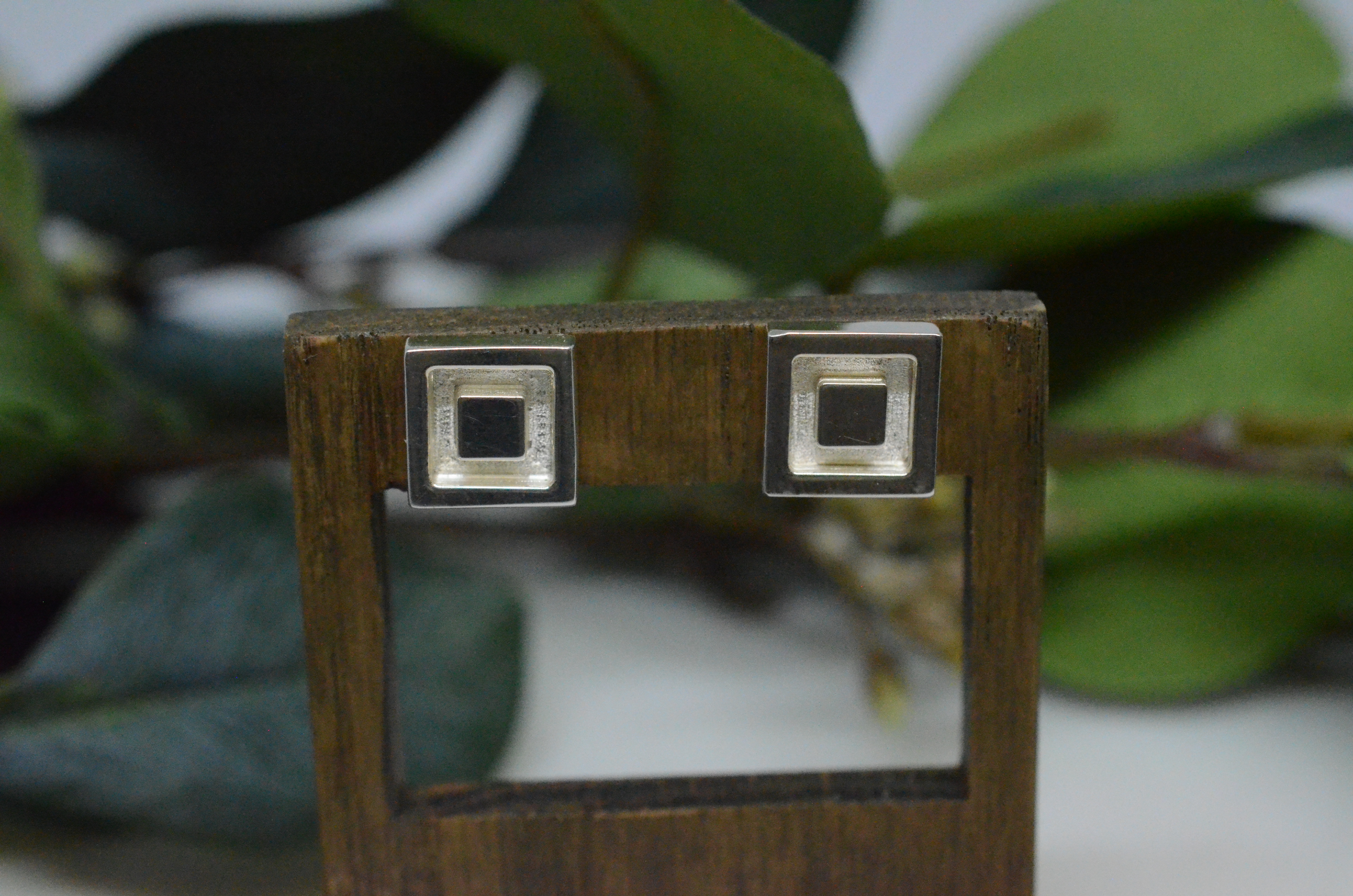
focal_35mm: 60
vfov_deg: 22.5
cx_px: 676
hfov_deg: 33.5
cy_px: 448
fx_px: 2250
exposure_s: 1/1250
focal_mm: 40
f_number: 8
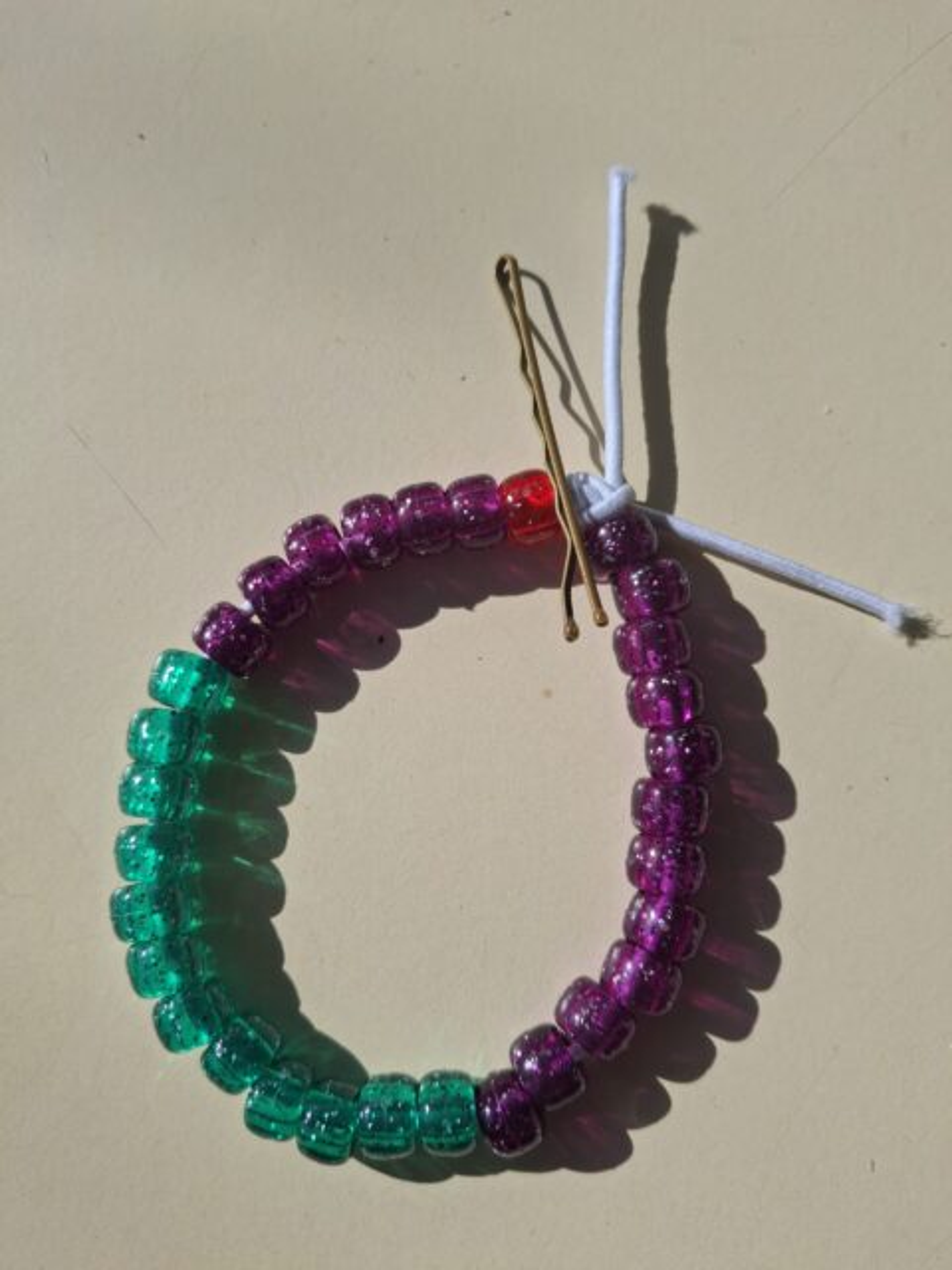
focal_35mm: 25
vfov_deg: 69.4
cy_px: 635
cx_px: 476
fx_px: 917
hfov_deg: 54.9
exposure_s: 1/1129
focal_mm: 4.69
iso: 32
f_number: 1.8
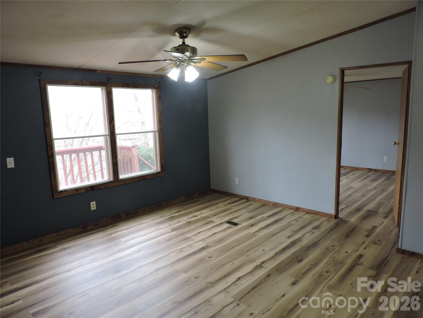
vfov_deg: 56.8
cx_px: 212
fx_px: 293
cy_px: 159
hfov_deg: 71.6
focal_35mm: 24
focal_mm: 4.3
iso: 125
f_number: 3
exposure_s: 1/30
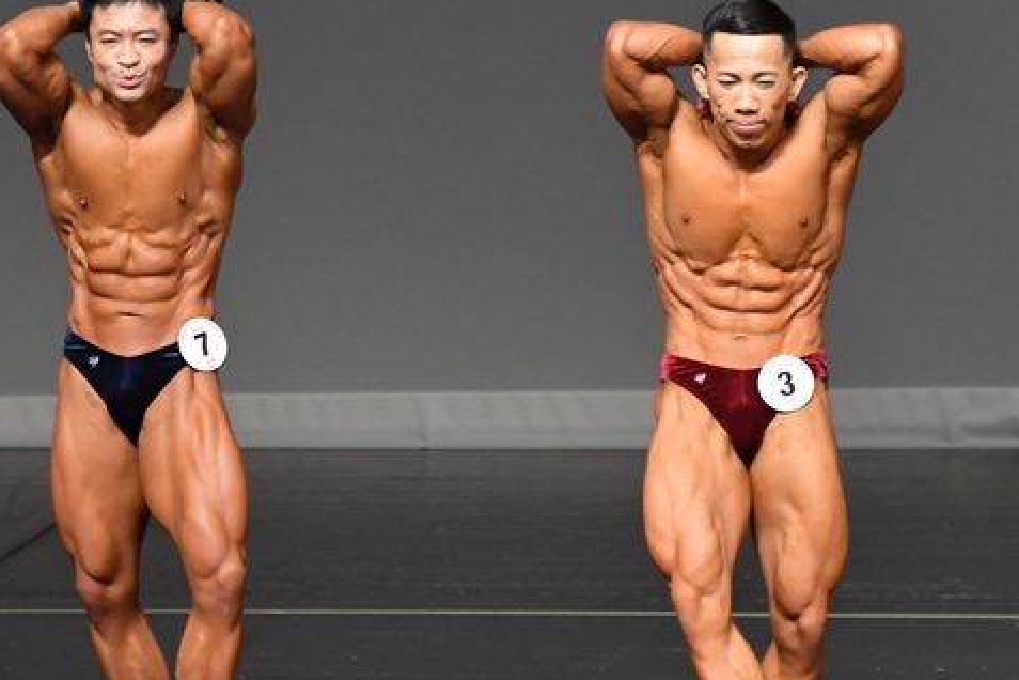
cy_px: 329
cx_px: 347
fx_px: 15850
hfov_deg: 3.7
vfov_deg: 2.5
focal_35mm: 560
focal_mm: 230
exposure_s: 1/400
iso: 4000
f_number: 5.6
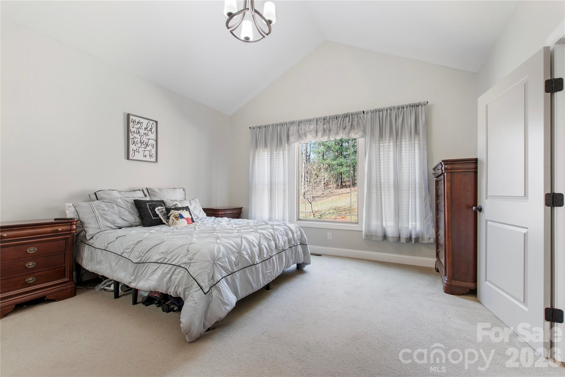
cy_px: 188
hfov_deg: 100.4
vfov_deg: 77.3
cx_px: 282
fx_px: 235
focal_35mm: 15
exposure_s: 1/1.25
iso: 400
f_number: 8
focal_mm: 10
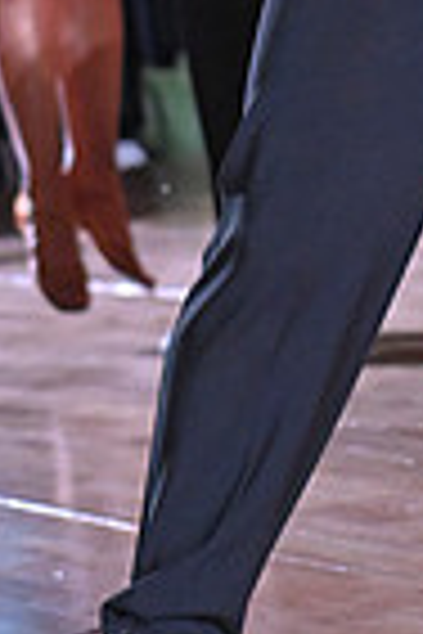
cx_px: 389
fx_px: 6256
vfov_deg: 5.8
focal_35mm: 355
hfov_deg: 3.9
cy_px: -175
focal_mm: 86
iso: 5000
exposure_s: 1/400
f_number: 4
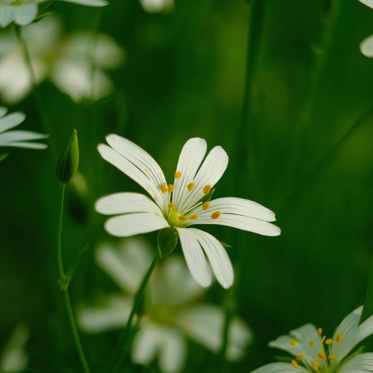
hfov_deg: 12.0
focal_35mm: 146
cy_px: 250
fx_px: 1780
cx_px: 185
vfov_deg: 11.9
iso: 640
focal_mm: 63
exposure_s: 1/210
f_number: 5.6
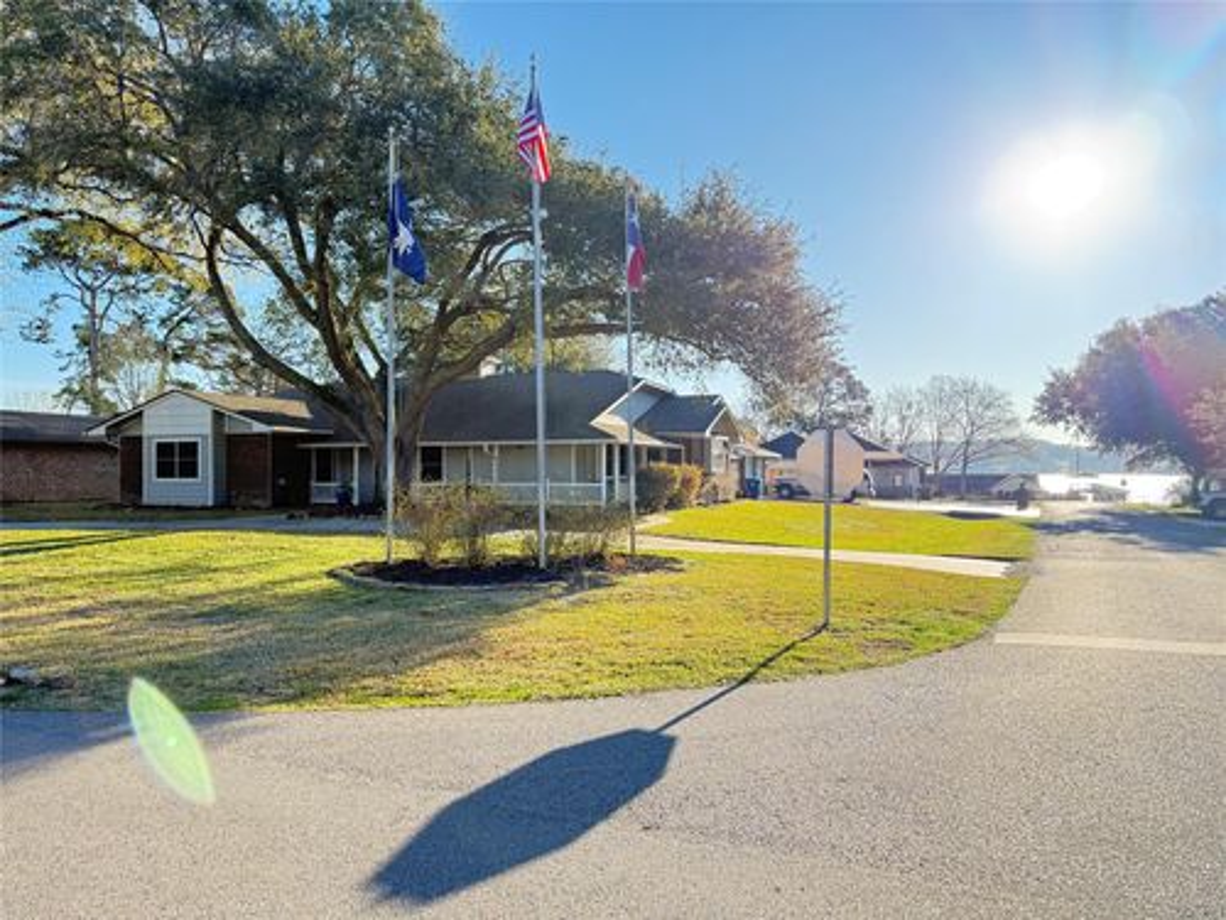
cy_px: 460
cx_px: 613
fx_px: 850
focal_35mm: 24
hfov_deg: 71.6
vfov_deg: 56.8
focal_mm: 6.76
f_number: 1.78
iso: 100
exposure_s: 1/955
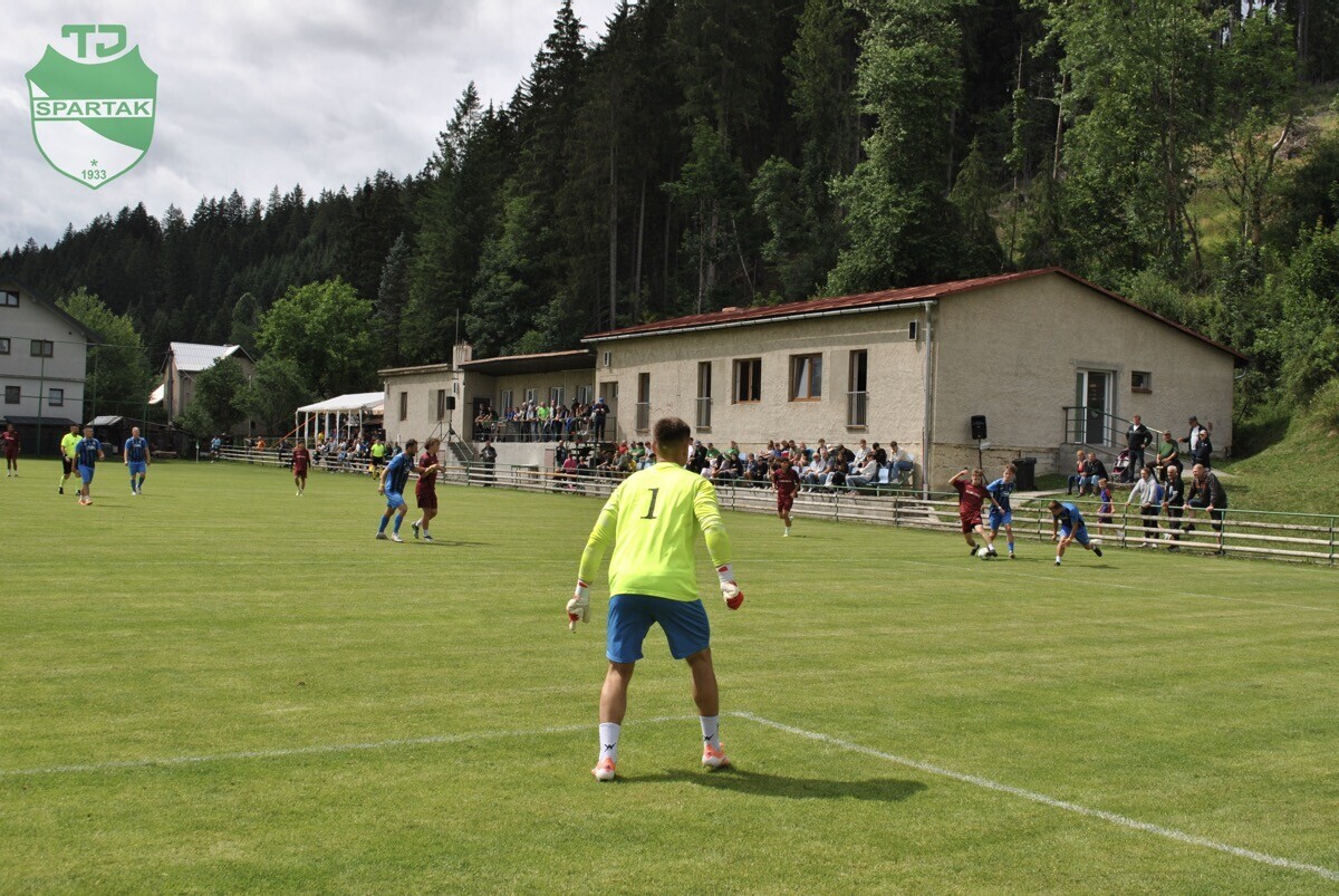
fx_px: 1452
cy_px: 448
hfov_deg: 49.5
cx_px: 670
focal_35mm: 39
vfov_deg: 34.3
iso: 100
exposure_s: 1/320
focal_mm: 26
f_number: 9
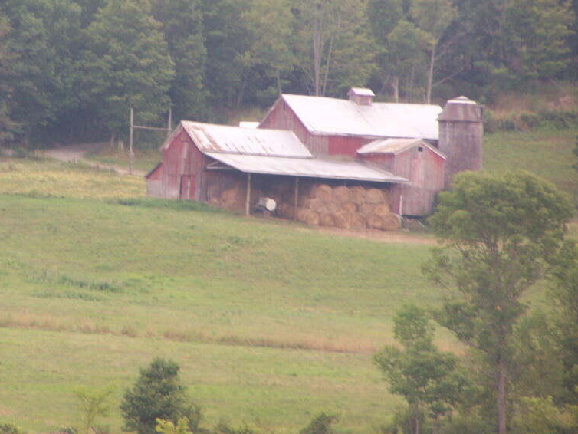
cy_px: 152
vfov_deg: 2.9
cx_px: 201
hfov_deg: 3.8
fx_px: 8619
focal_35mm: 516
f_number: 3.7
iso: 140
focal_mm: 63
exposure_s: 1/50
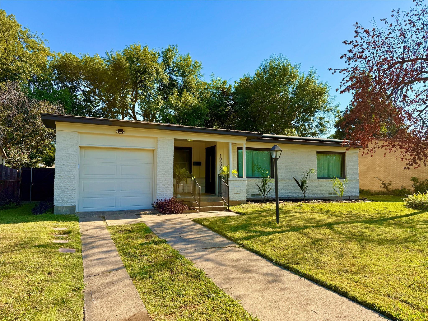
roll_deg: +0.1
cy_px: 160
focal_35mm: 24
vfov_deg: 56.8
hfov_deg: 71.6
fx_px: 297
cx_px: 214
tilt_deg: +4.1
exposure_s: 1/3279
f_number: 1.78
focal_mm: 6.76
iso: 100
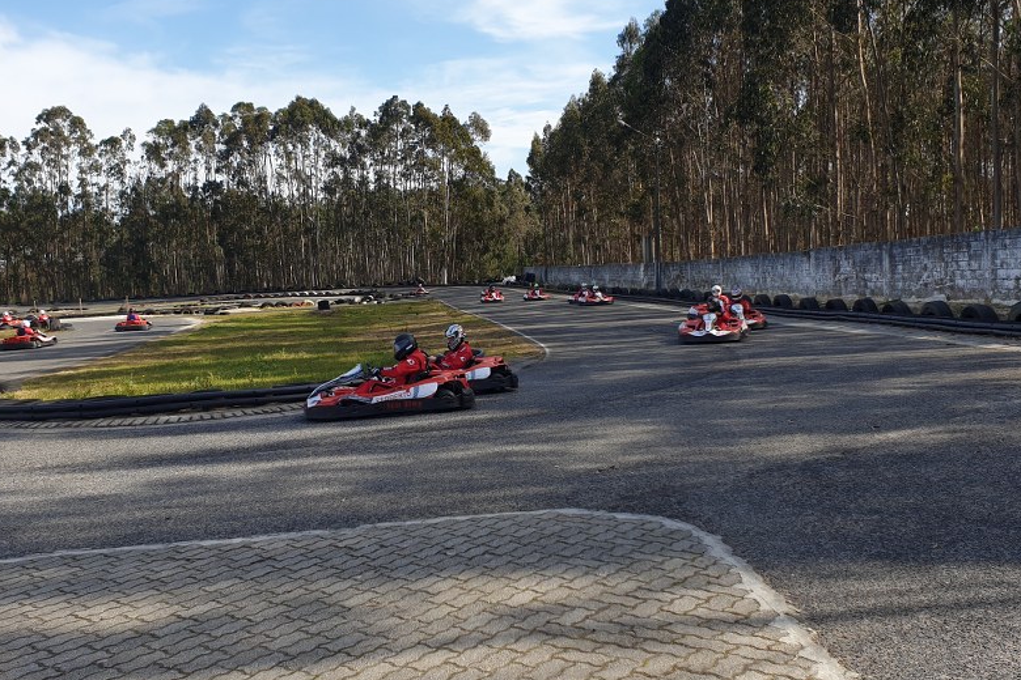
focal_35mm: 37
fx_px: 1049
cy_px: 315
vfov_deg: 35.9
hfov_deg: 51.9
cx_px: 510
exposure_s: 1/919
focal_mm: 4.3
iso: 50
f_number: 2.4
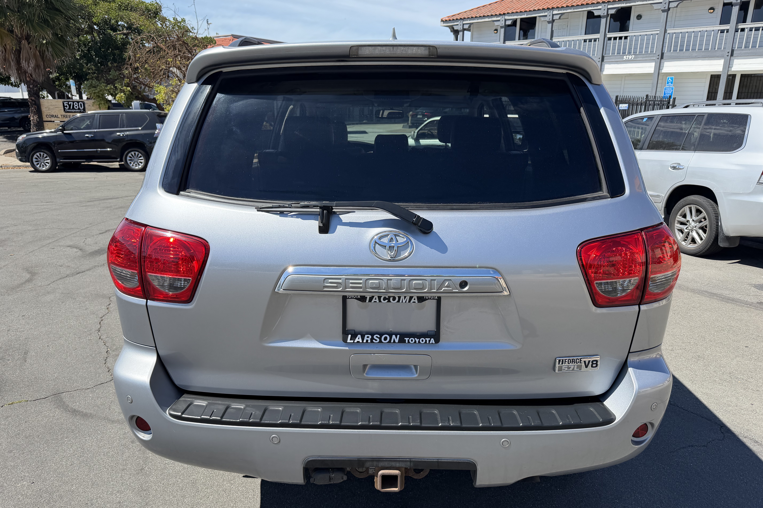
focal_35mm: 25
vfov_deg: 51.3
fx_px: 530
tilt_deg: -15.3
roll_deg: -0.3
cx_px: 382
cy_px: 268
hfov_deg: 71.5
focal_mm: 6.76
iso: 80
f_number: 1.78
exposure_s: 1/2611
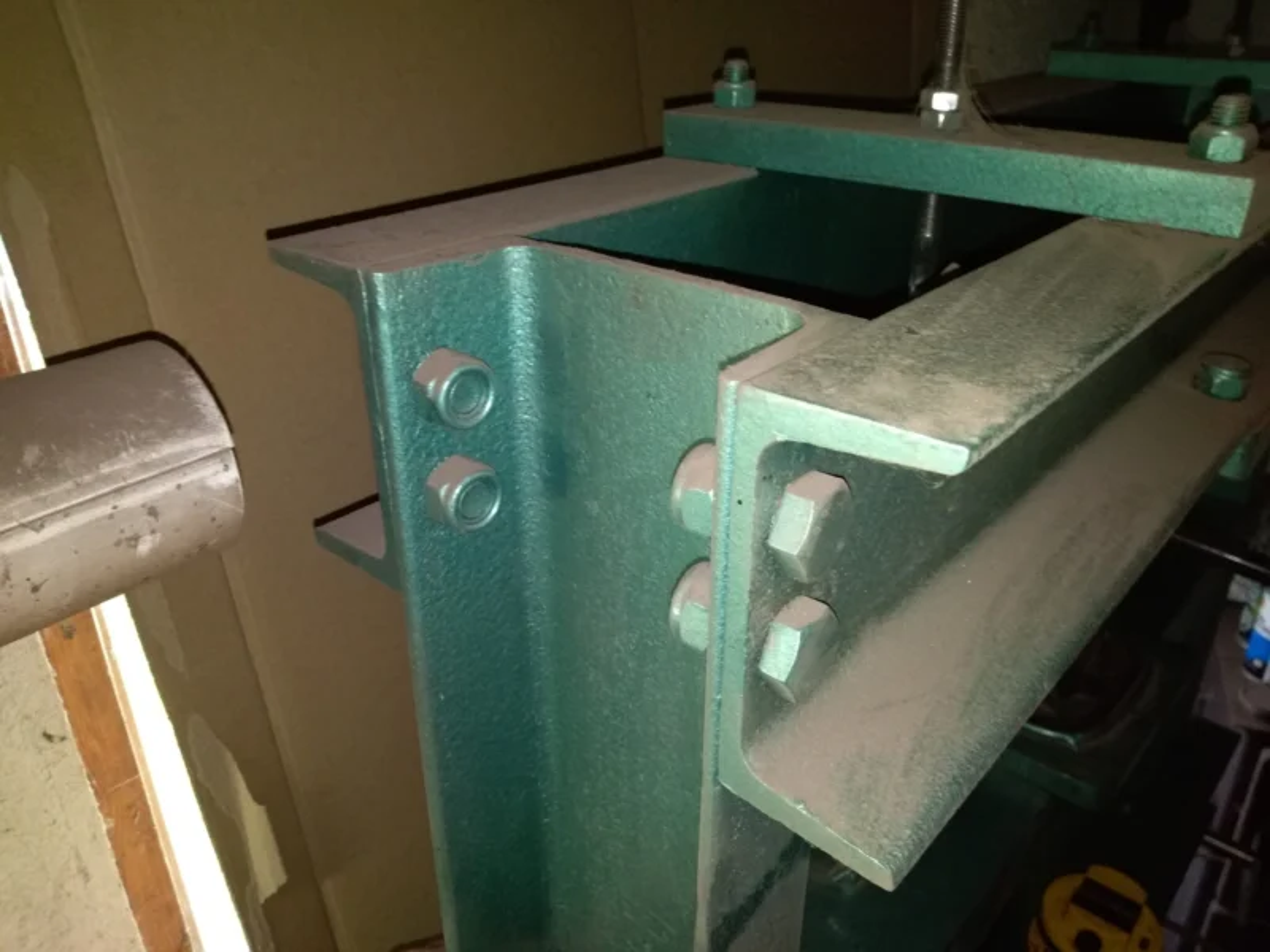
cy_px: 476
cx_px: 635
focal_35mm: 26
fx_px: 954
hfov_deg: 67.3
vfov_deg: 53.1
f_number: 2
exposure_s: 1/30
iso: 257
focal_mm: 3.52
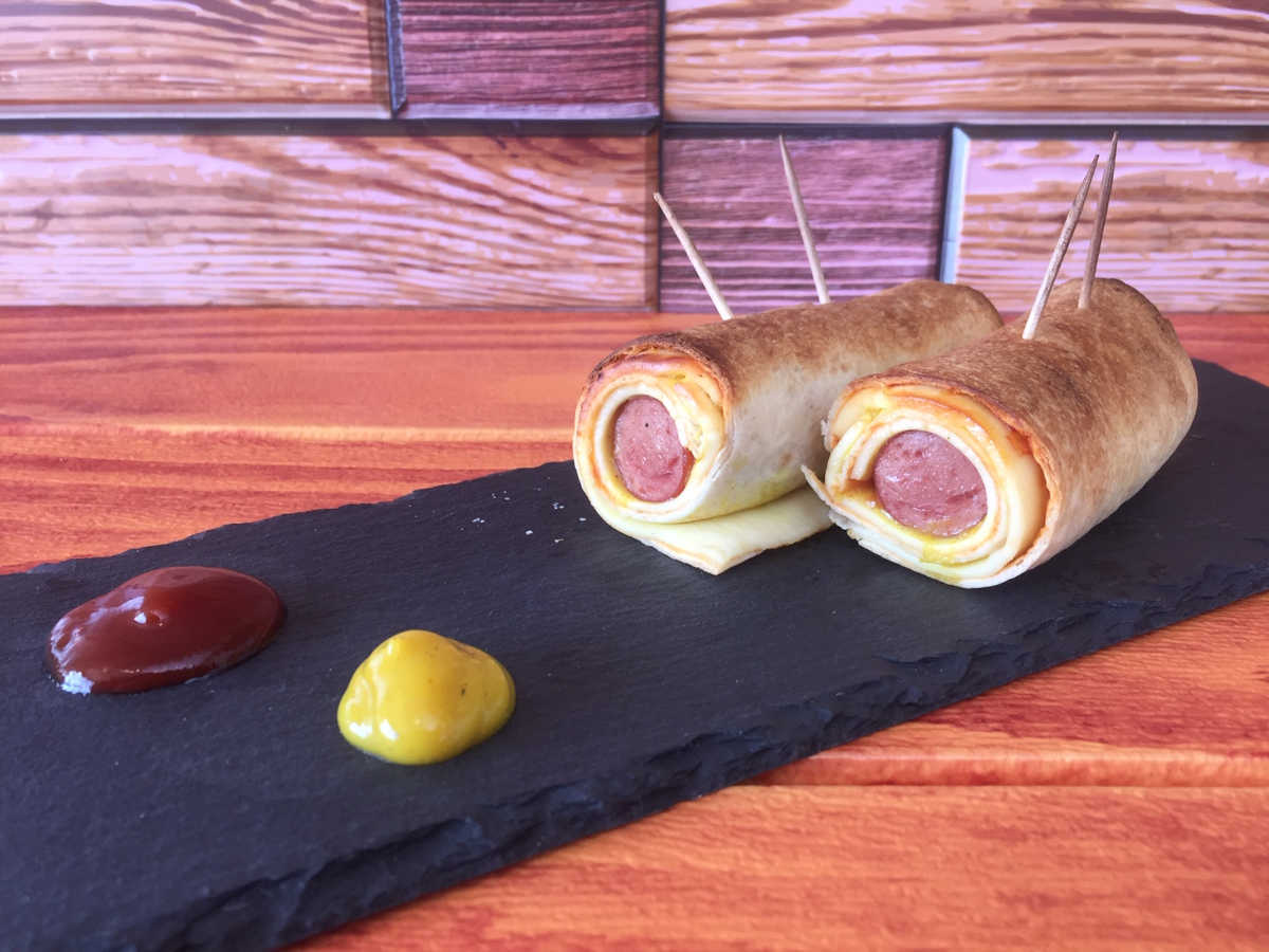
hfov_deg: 61.7
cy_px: 476
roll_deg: -2.2
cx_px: 634
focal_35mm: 29
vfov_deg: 48.2
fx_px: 1063
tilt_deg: -22.5
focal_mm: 4.15
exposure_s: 1/100
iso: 40
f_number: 2.2
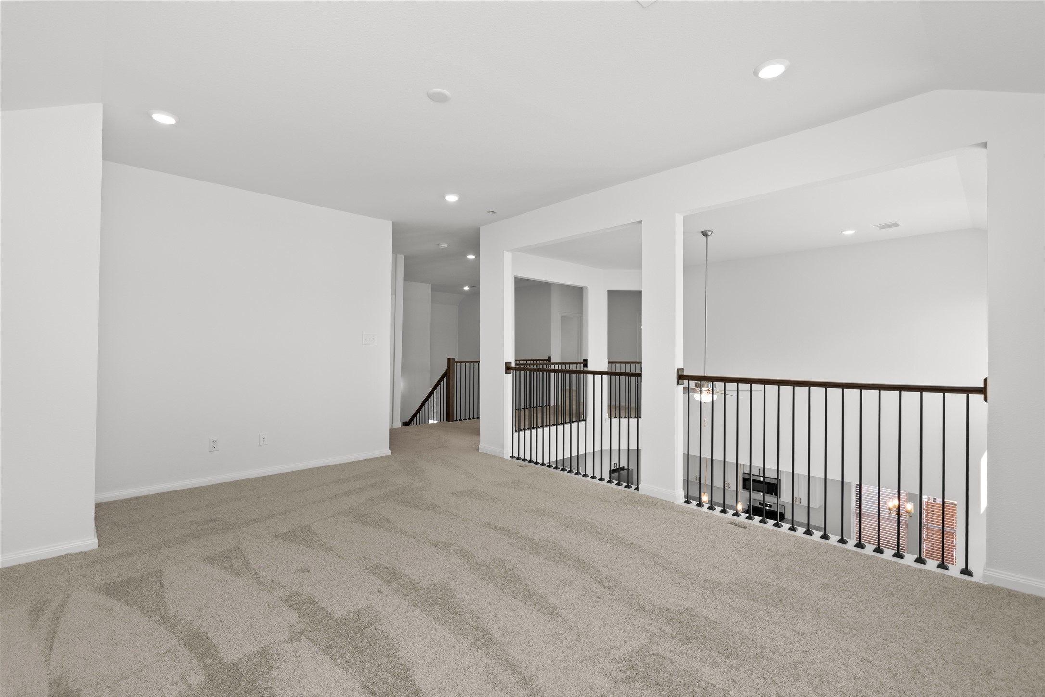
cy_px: 348
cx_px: 522
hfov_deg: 100.4
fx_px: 435
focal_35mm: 15
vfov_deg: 77.3
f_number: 8
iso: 320
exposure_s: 1/15
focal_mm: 10
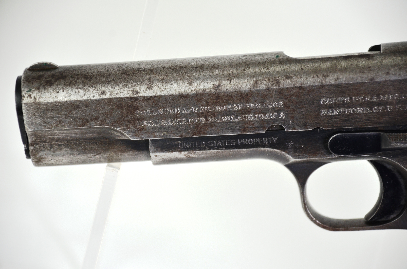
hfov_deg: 10.2
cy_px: 134
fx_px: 2285
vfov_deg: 6.8
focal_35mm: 202
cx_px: 204
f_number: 5.6
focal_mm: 135
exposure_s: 1/250
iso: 560
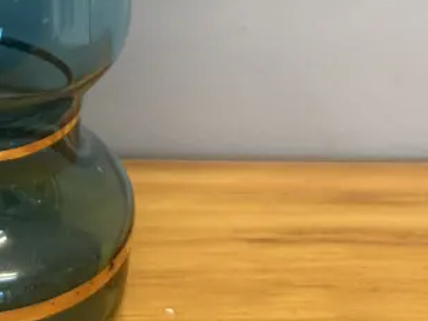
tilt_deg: -11.7
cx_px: -40
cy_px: -194
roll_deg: -0.4
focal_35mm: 80
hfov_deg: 23.0
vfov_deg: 16.4
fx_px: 989
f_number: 1.78
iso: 160
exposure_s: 1/100
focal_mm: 6.86
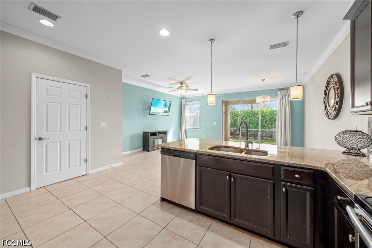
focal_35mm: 14
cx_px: 186
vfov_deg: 81.2
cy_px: 124
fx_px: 145
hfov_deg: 104.2
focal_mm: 14
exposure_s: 1
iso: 400
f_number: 11
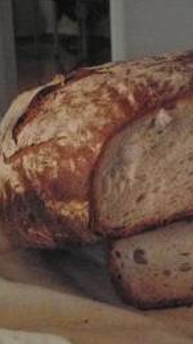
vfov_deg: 30.6
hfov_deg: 17.3
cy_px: 172
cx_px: 164
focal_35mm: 69
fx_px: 629
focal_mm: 8.3
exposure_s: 1/60
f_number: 9.6
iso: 1600
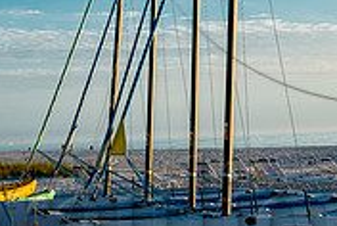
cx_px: 222
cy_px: 8
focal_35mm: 128
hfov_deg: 16.0
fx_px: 1200
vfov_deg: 10.7
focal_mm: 29
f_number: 7.1
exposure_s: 1/125
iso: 100
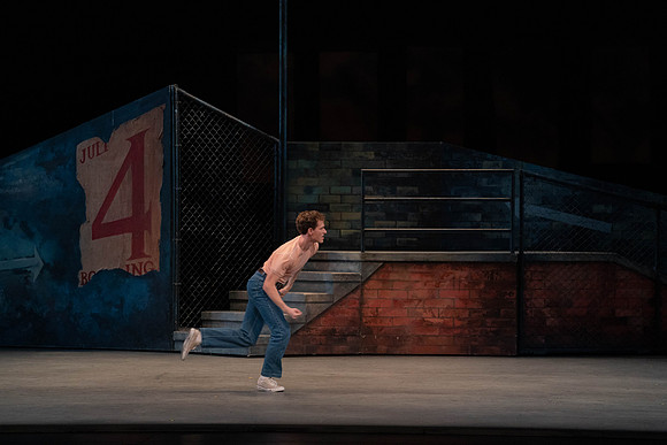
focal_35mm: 167
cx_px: 334
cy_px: 222
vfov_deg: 8.2
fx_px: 3095
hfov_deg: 12.3
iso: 3200
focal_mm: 167
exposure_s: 1/400
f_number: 4.5
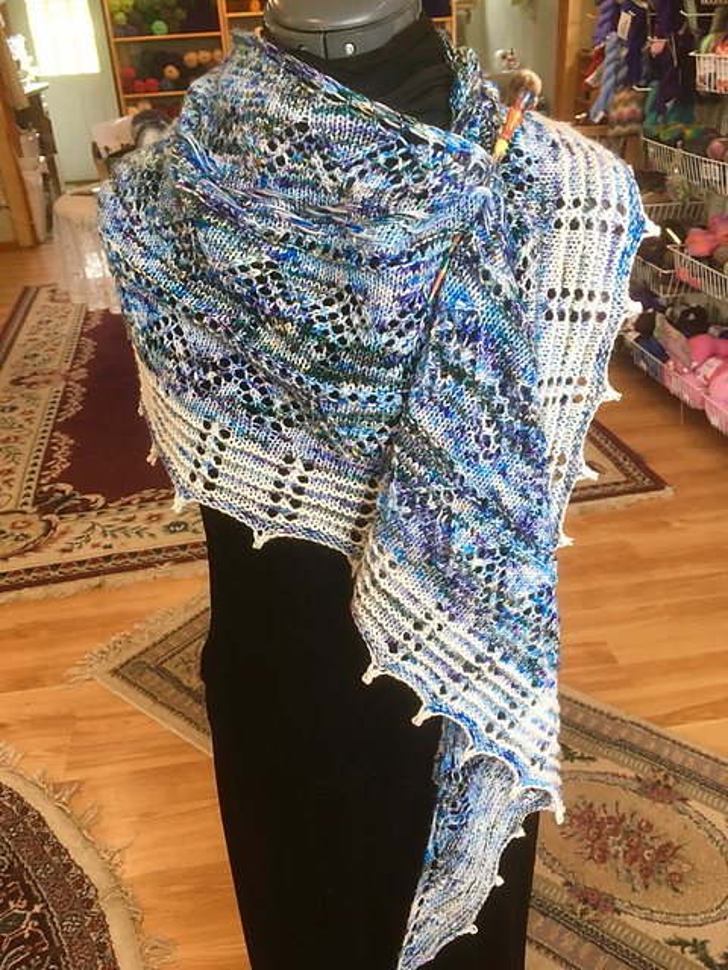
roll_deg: +3.2
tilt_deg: -29.7
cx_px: 364
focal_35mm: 29
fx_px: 813
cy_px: 485
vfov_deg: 61.7
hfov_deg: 48.2
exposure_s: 1/30
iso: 40
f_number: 2.2
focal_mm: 4.15
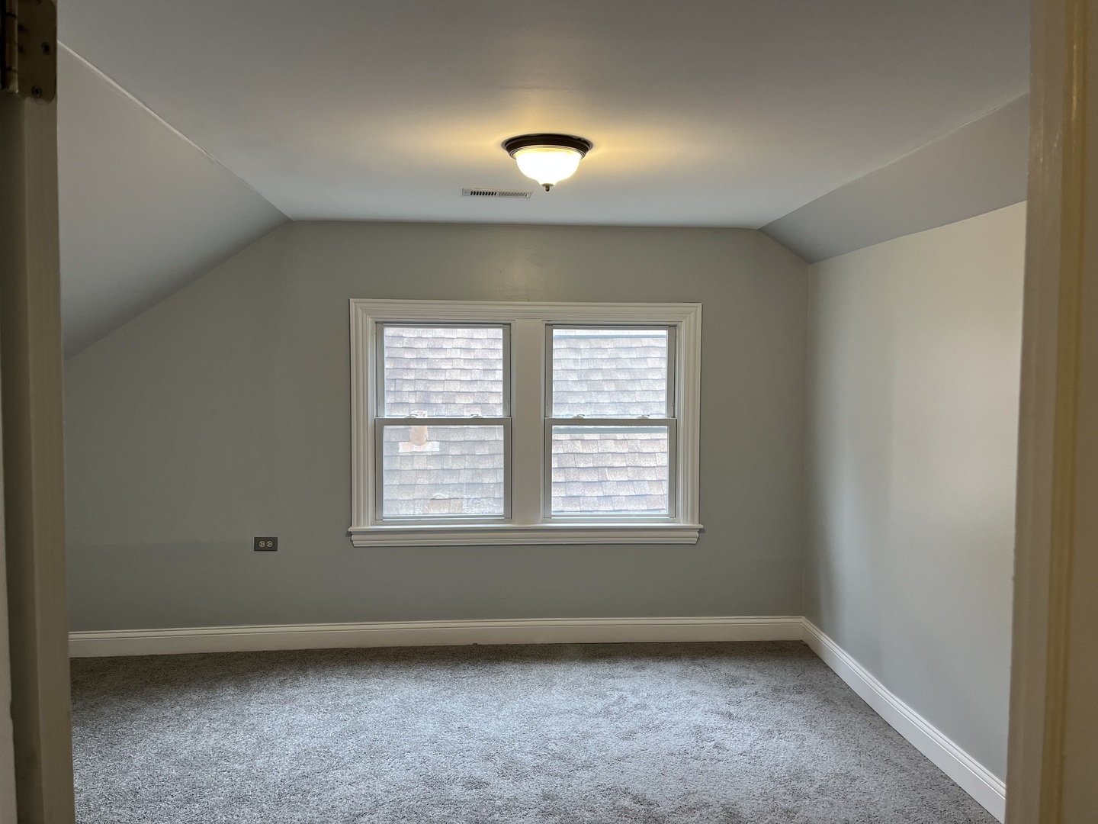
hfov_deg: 67.3
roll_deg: +0.2
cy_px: 412
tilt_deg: -3.1
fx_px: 825
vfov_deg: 53.1
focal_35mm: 26
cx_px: 549
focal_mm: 5.1
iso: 100
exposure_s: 1/120
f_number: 1.6
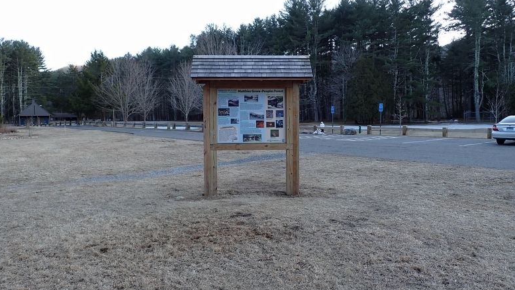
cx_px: 251
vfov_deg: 41.5
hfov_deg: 67.9
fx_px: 382
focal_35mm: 28
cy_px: 133
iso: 100
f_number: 2.8
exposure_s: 1/160
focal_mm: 4.5
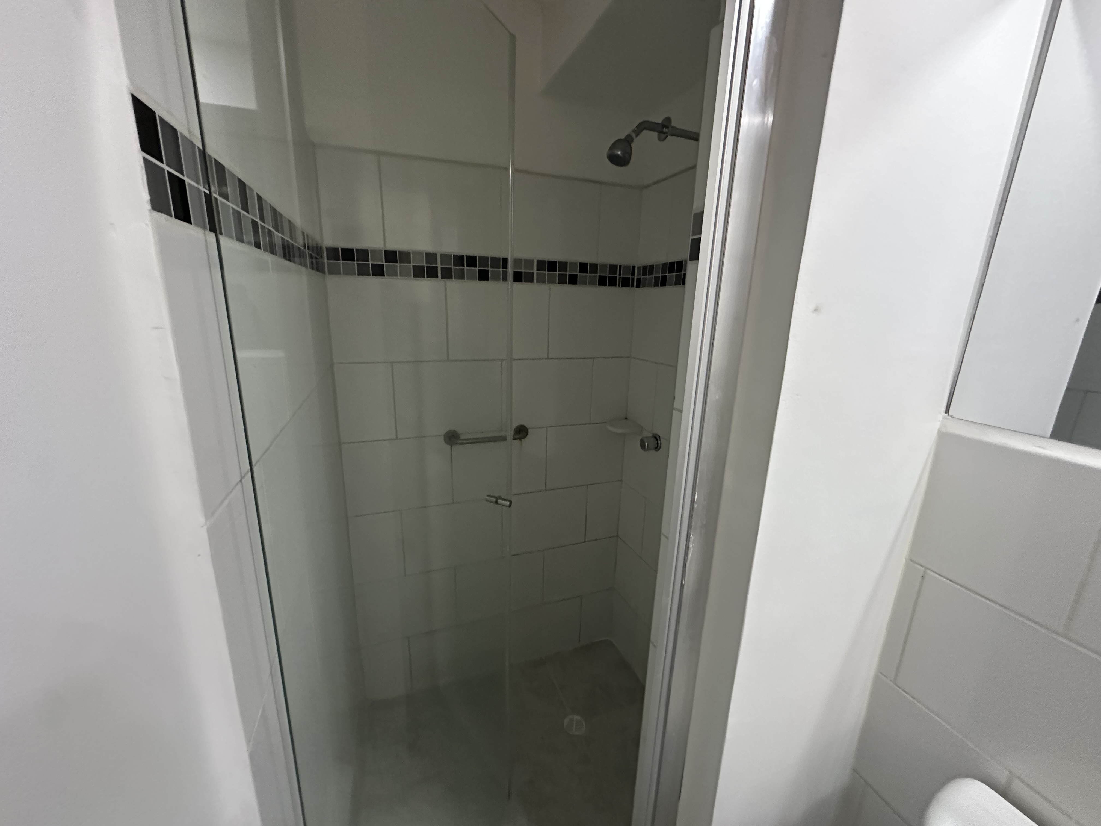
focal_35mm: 14
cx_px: 550
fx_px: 445
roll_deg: -2.0
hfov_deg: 102.1
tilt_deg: -13.4
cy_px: 413
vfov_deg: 85.7
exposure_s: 1/60
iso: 800
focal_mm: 2.22
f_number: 2.2
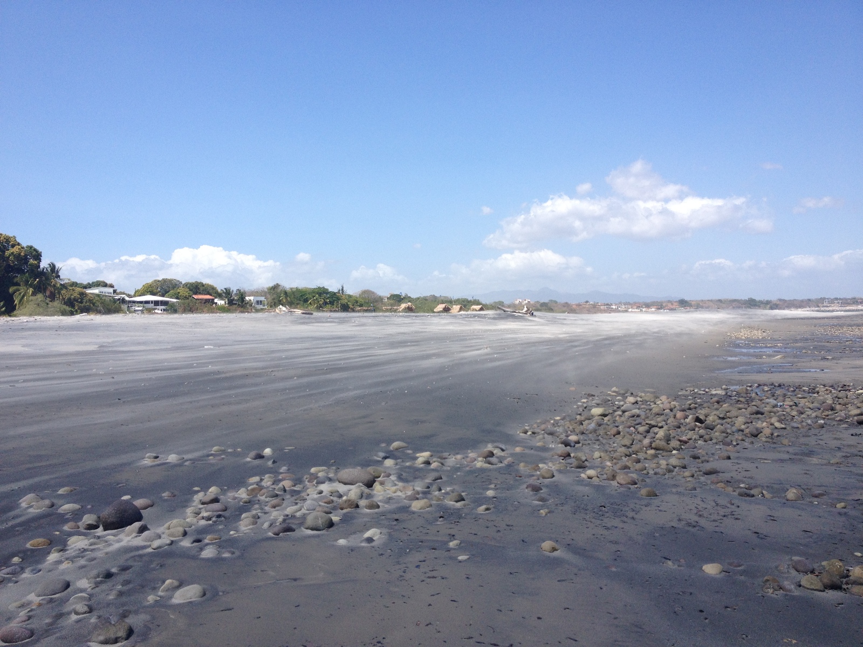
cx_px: 432
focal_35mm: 35
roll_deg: +2.1
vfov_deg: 40.7
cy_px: 324
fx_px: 873
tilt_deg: -3.3
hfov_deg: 52.6
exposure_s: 1/1905
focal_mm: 4.28
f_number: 2.4
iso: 50
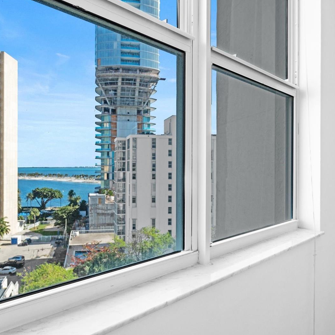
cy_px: 169
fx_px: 285
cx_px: 127
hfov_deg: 60.2
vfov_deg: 60.9
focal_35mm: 26
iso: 200
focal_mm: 20
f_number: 8
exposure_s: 1/80
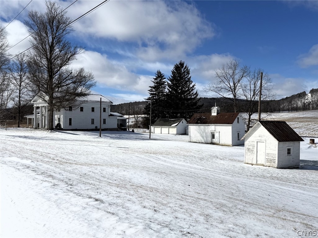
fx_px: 303
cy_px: 119
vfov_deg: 42.9
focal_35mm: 33
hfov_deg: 55.4
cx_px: 159
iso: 100
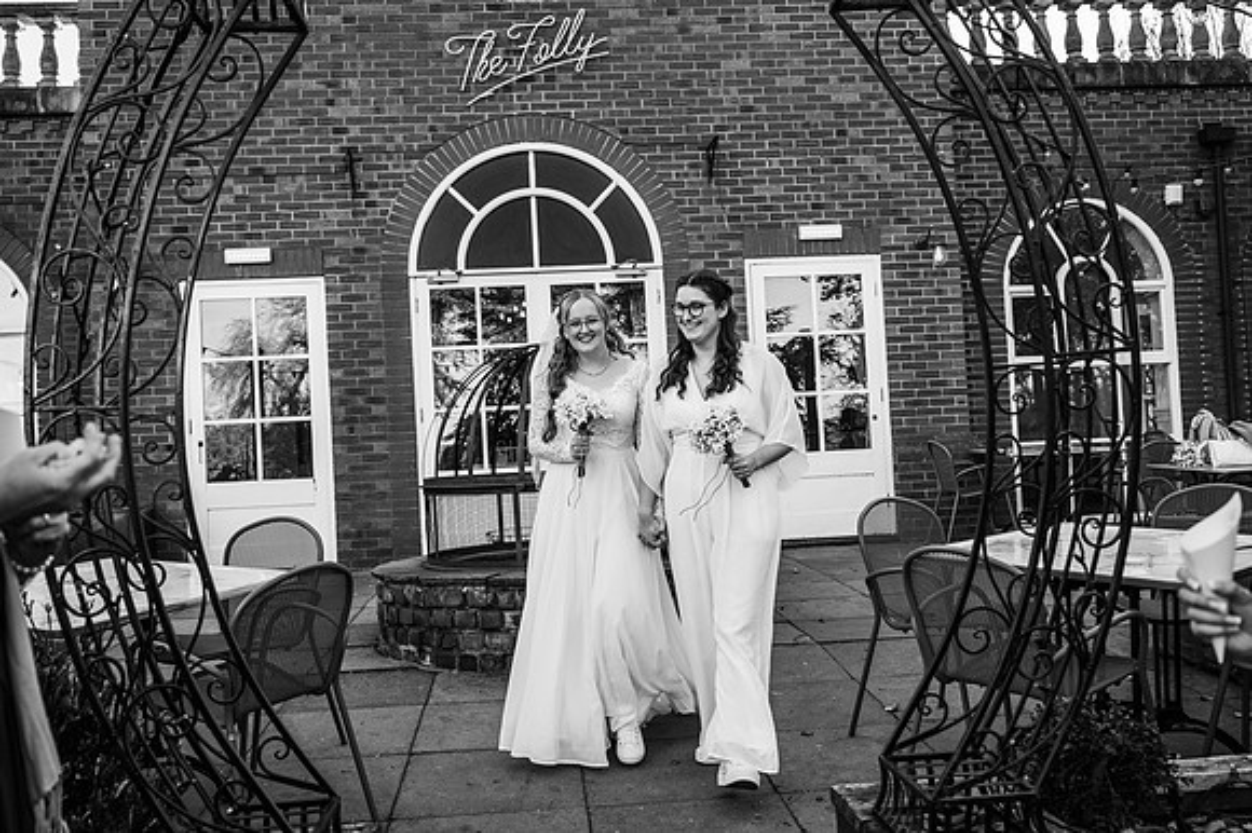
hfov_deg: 58.0
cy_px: 416
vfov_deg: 40.5
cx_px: 626
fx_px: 1130
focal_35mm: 32
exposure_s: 1/640
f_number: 4
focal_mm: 32.5
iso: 560
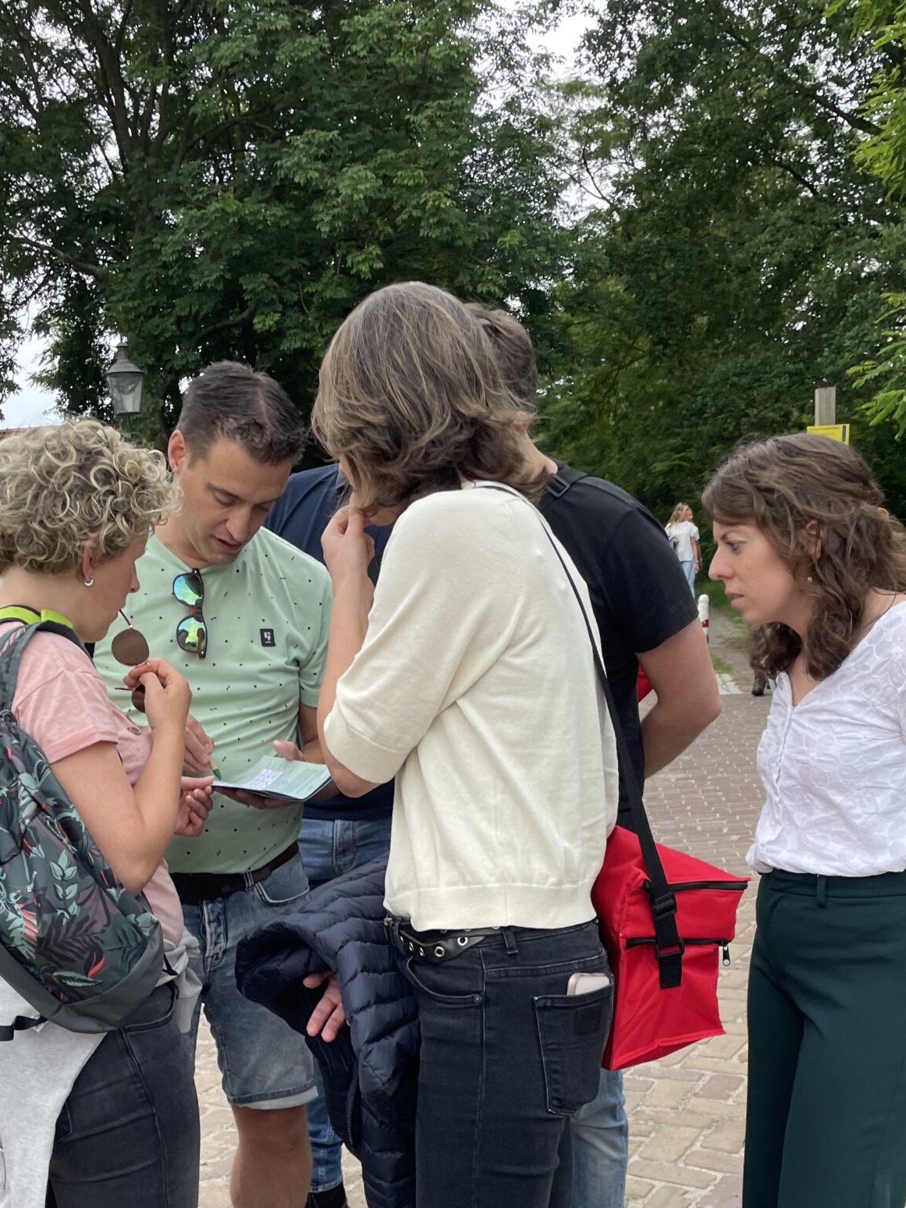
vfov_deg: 42.3
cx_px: 346
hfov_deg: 33.4
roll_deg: +2.2
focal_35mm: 43
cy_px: 933
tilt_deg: -10.7
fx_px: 1501
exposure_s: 1/208
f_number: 1.6
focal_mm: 4.2
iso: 32
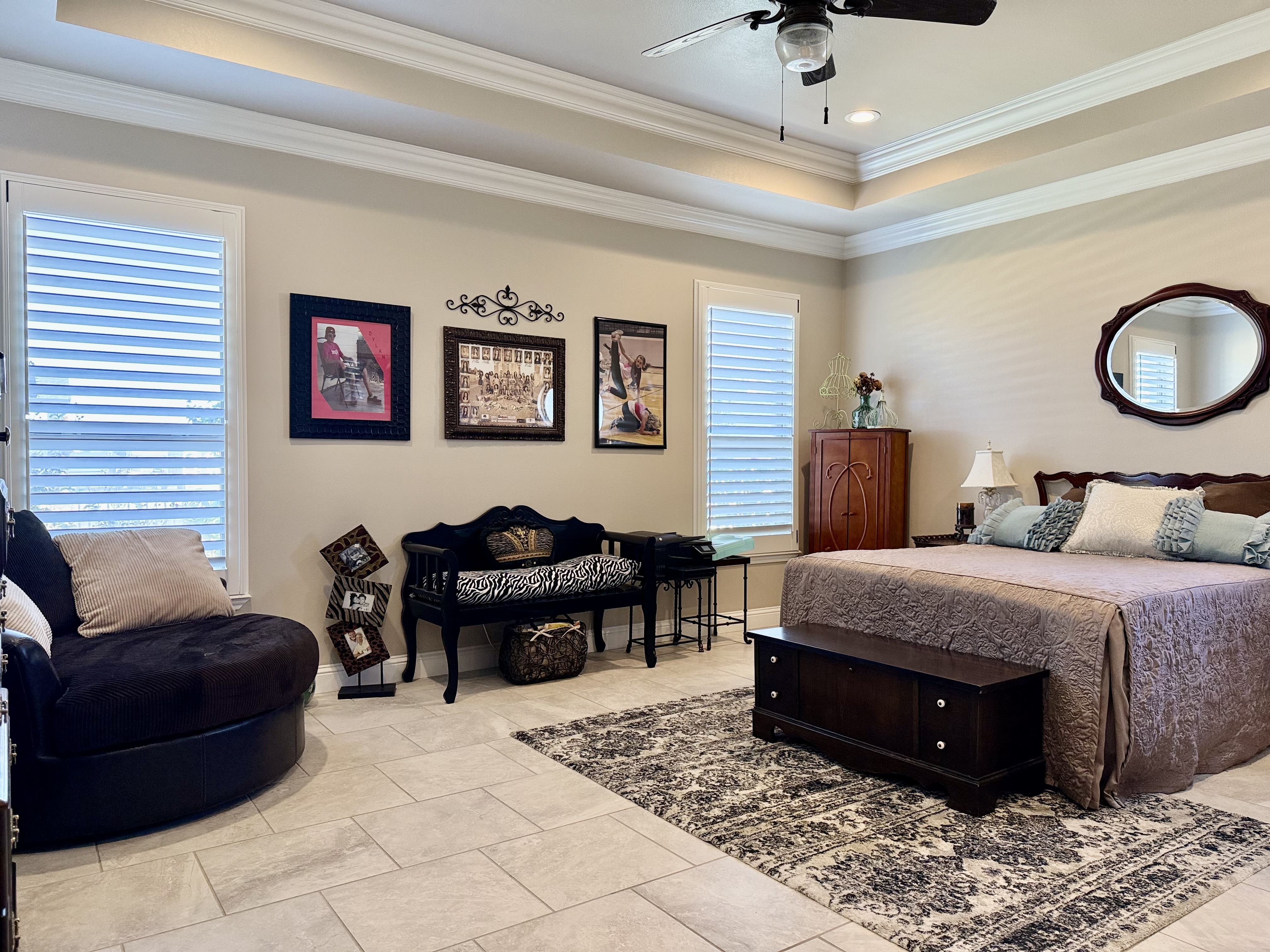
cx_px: 635
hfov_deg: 71.6
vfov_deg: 56.8
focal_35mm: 24
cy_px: 476
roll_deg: +0.1
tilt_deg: -0.6
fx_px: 881
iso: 320
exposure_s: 1/120
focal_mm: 6.76
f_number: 1.78
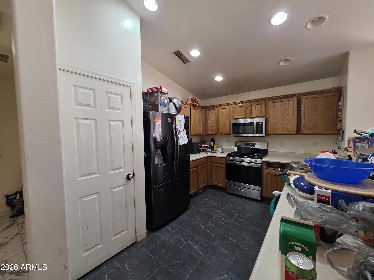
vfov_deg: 89.9
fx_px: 140
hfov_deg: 106.2
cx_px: 187
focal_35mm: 13
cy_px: 140
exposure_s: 1/60
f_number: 1.9
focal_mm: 2.2
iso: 160
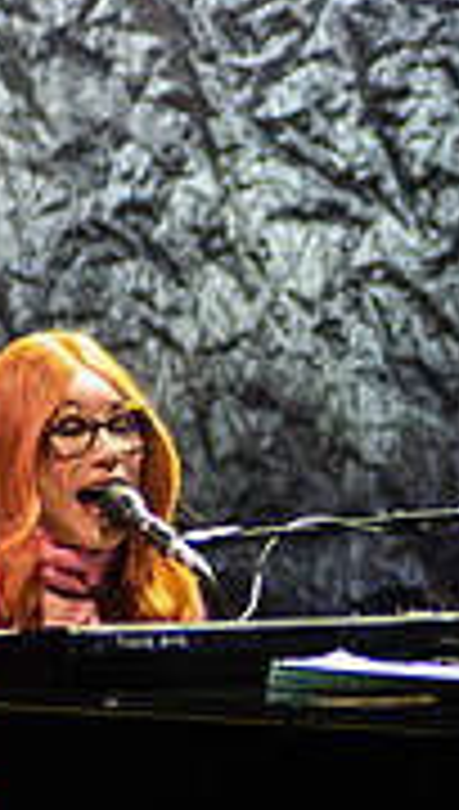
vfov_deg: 2.2
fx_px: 21323
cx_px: 615
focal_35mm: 991
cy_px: 587
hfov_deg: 1.2
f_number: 3.2
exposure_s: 1/320
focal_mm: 200
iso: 2000
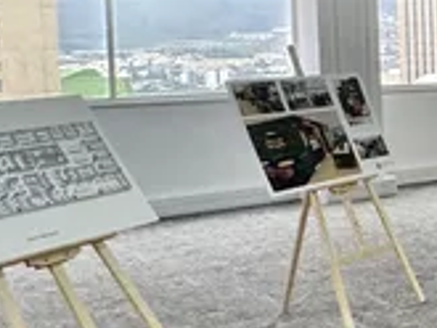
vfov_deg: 21.4
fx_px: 859
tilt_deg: -2.4
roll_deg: +1.2
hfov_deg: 18.8
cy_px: 79
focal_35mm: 68
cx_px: 861
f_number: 2.2
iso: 250
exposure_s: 1/50
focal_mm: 2.22
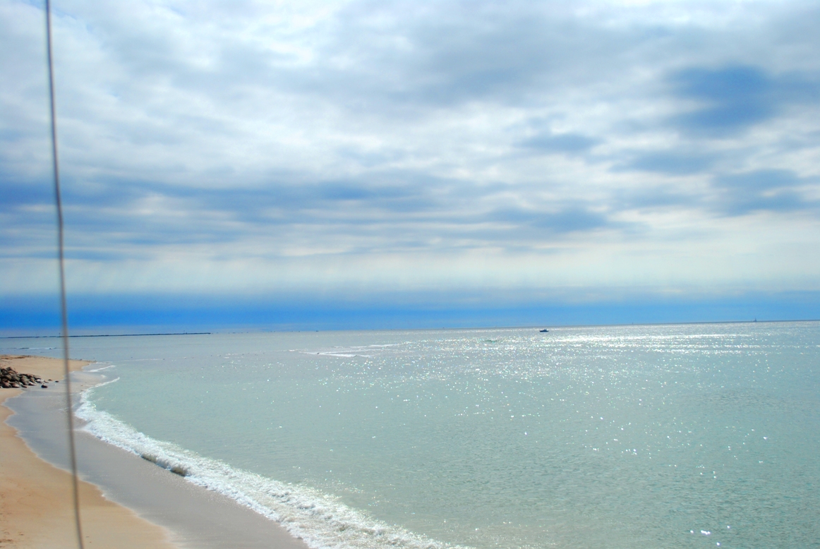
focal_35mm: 42
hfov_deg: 46.3
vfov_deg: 32.0
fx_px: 958
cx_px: 410
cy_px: 274
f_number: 4.5
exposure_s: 1/4000
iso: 200
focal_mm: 28
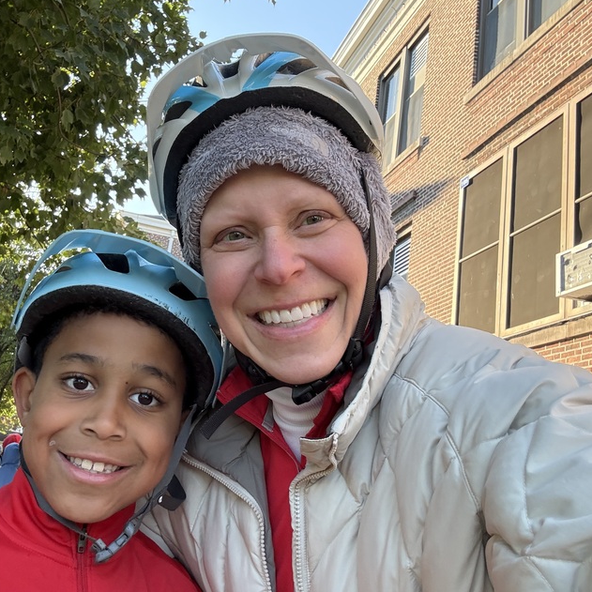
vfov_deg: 49.7
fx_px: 639
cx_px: 226
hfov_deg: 49.3
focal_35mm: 33
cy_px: 307
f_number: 1.9
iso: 80
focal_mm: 2.69
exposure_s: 1/155
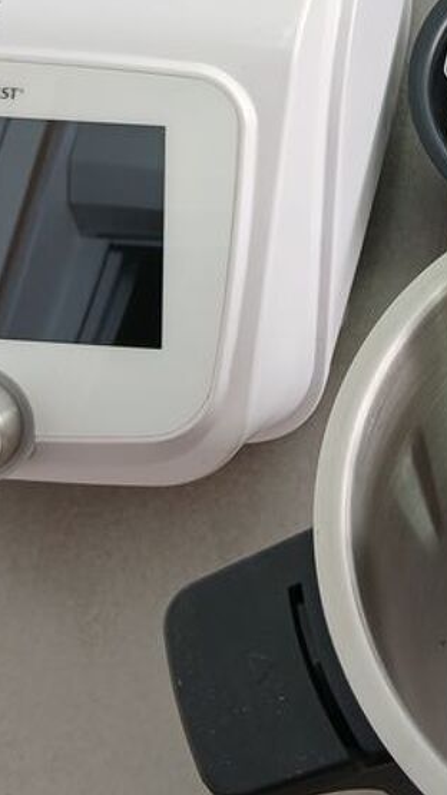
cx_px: 427
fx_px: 1434
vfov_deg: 30.2
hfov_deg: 17.4
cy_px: 147
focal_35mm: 68
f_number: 1.8
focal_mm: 3.98
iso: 40
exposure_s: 1/50
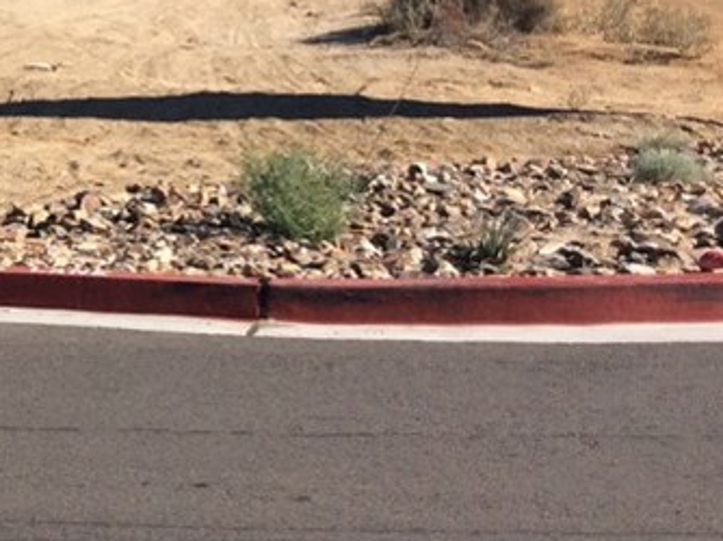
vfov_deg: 14.7
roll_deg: -0.6
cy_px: -64
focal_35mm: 98
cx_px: -351
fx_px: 2045
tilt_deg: -2.0
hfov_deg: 18.0
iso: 32
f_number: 2.4
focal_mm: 3.3
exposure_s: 1/1733
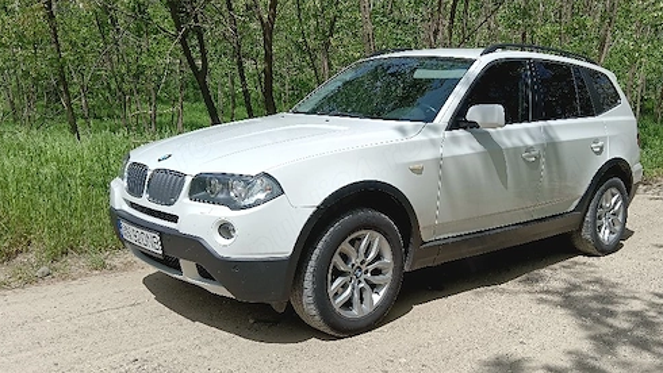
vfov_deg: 32.8
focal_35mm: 36
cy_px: 204
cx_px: 388
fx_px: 633
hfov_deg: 55.0
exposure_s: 1/1429
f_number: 1.9
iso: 103
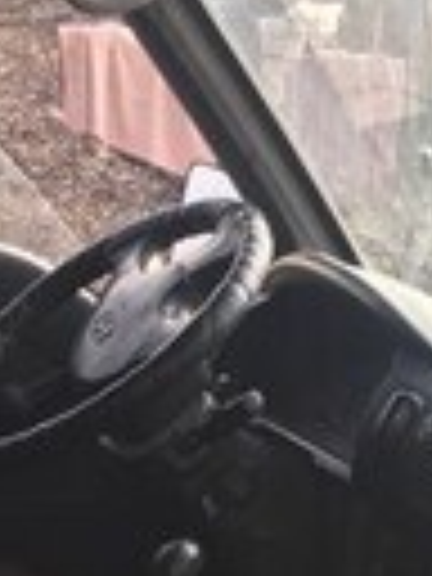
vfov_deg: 16.2
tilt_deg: -26.5
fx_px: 1864
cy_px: 850
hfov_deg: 13.1
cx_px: 392
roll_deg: -5.5
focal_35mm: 112
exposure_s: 1/191
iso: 25
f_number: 2.2
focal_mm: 4.15
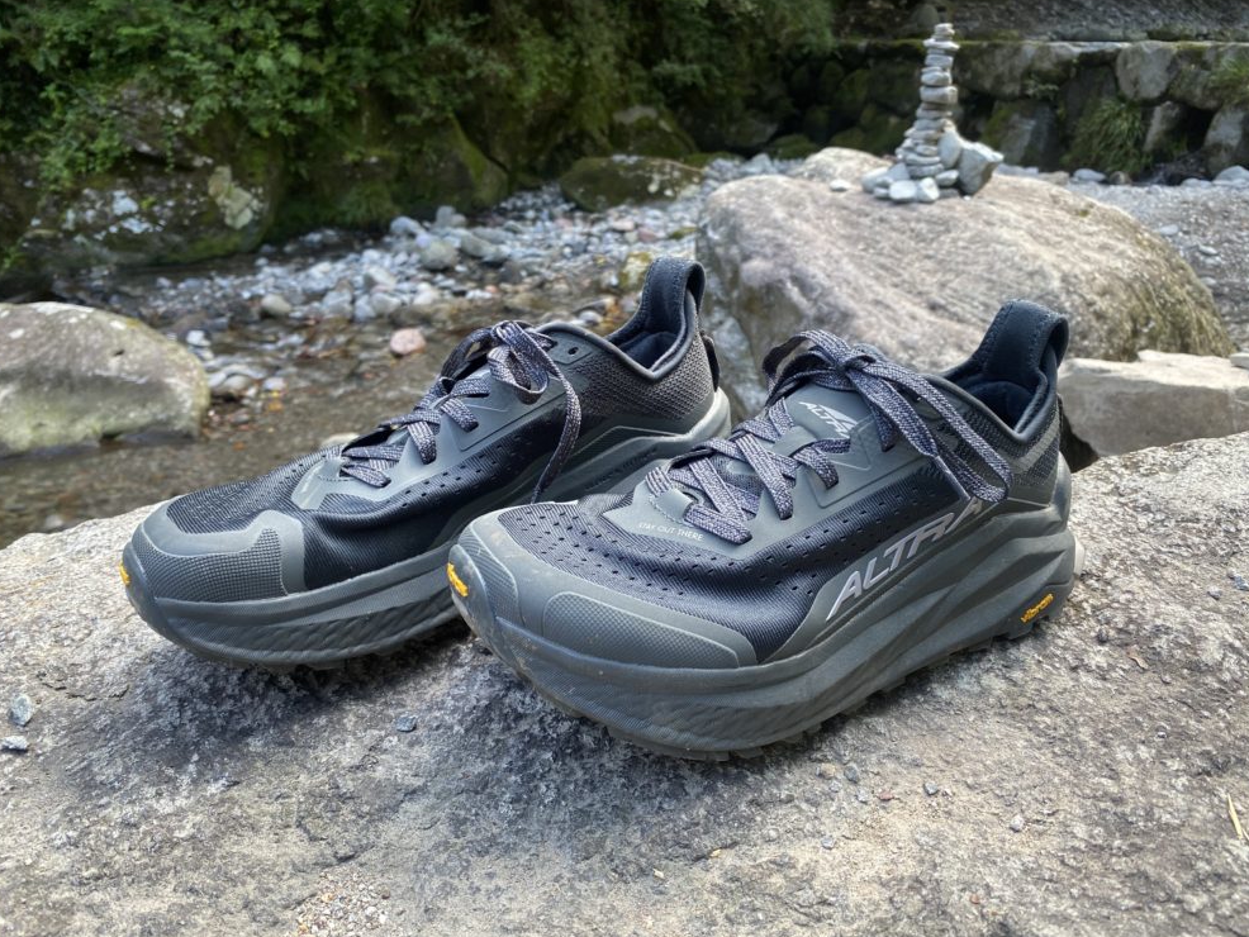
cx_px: 633
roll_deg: +0.0
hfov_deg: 65.3
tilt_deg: -24.5
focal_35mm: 27
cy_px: 475
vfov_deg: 51.4
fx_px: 974
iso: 64
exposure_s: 1/122
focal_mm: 4.25
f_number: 1.8
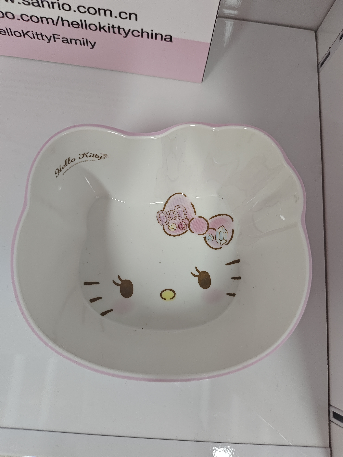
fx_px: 304
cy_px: 228
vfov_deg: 73.9
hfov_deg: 58.9
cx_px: 172
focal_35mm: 23
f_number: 1.88
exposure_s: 1/100
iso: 290
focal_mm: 5.56
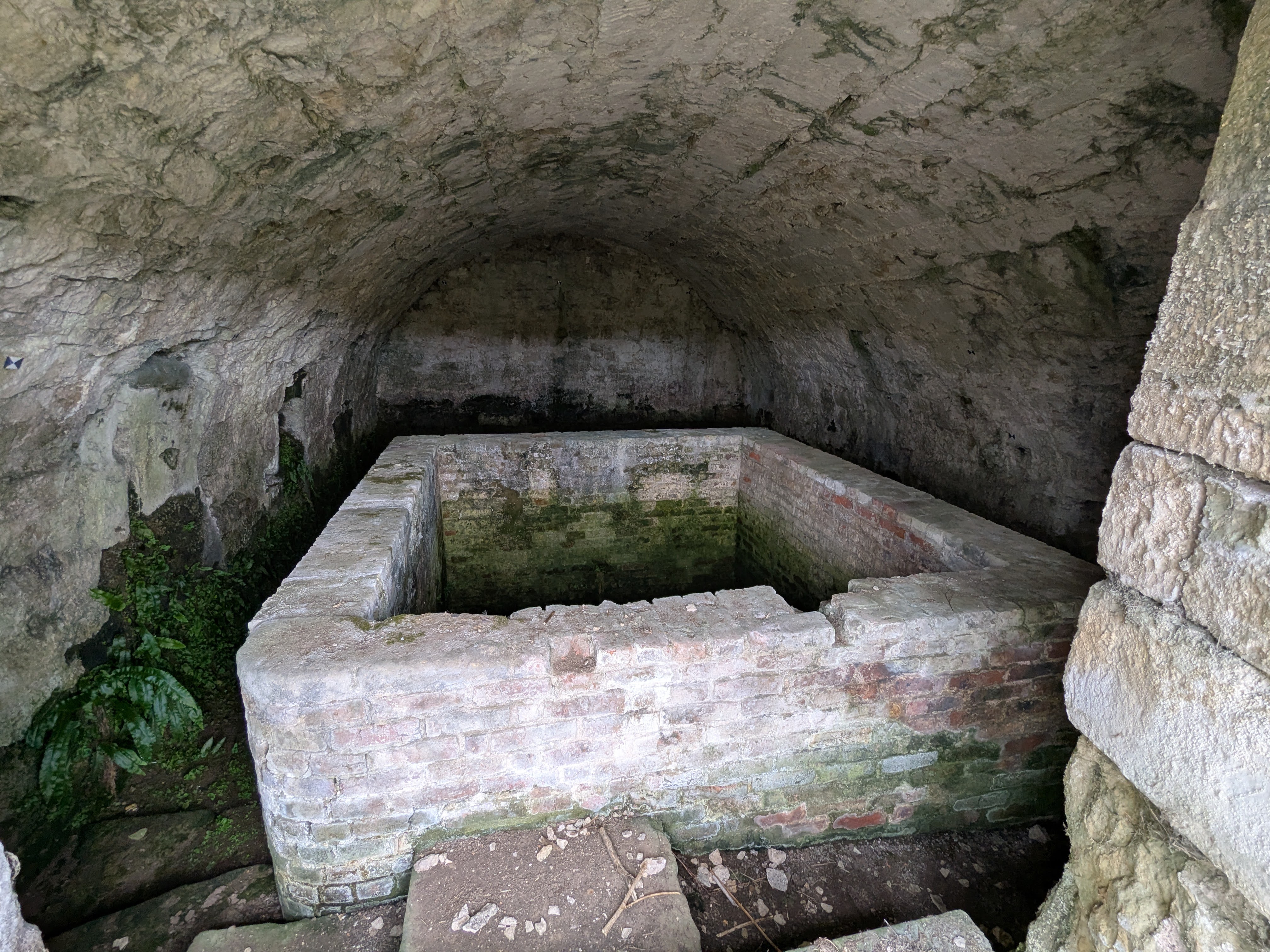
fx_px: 587
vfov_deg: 78.1
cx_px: 635
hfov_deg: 94.5
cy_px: 476
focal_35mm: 16
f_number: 2.2
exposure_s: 1/25
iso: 77
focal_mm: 2.35
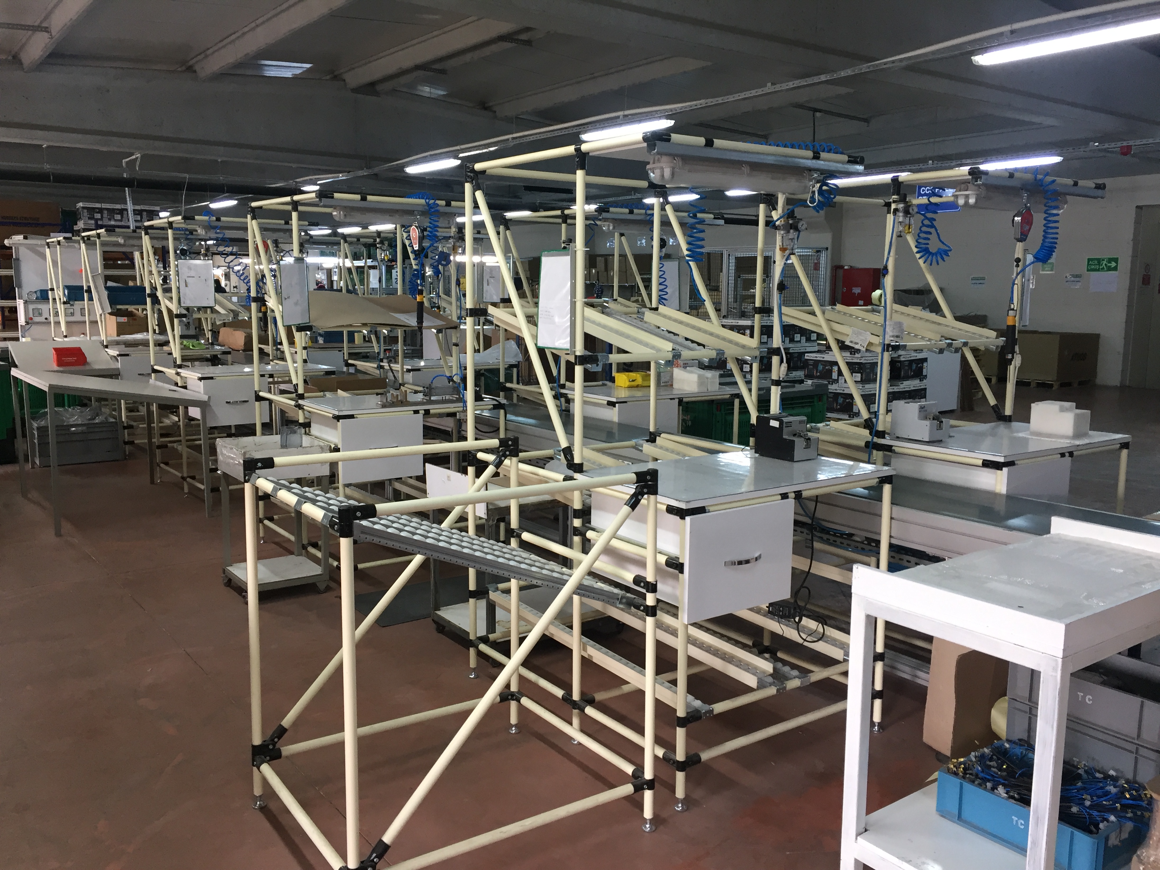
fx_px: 972
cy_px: 435
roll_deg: -1.3
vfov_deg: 48.2
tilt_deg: -8.3
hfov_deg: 61.7
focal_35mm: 29
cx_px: 580
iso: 100
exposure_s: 1/33
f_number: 2.2
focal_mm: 4.15
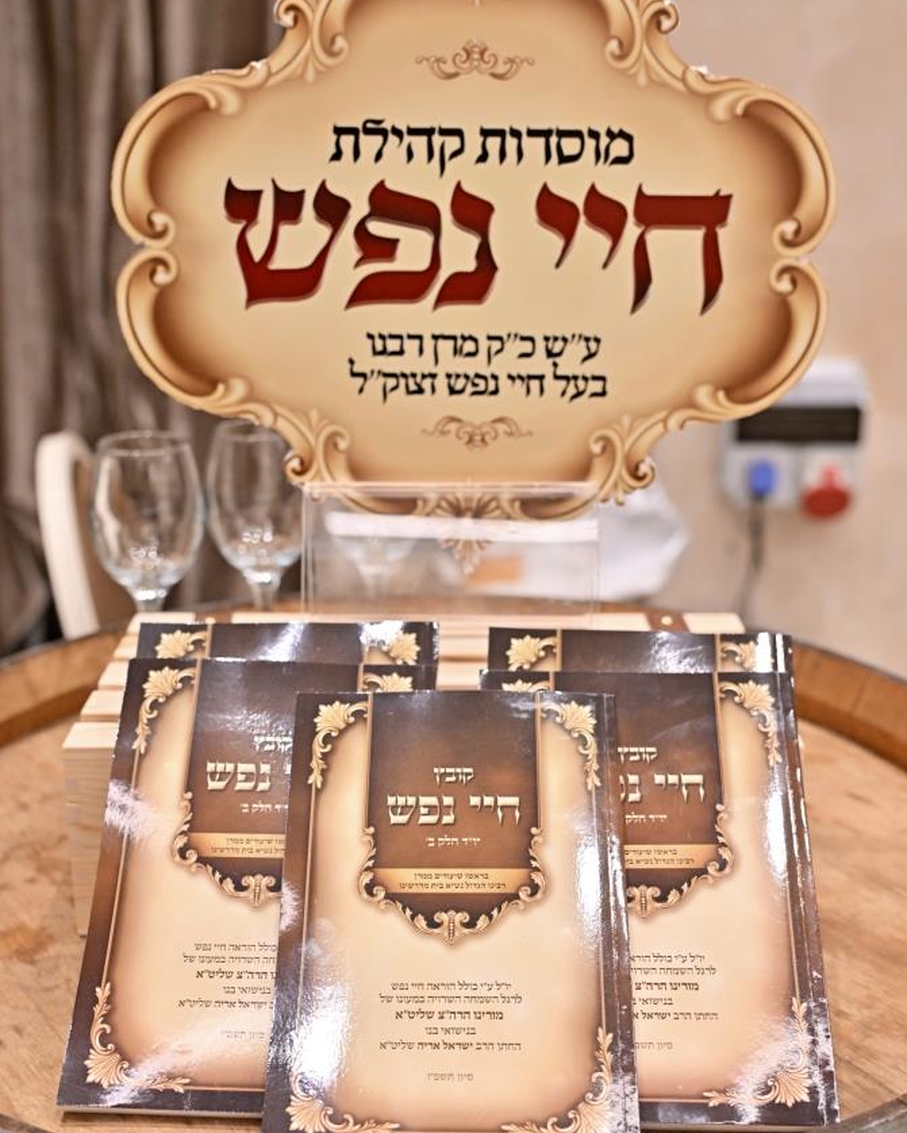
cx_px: 451
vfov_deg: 39.5
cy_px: 568
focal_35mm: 47
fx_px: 1576
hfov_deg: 32.1
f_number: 4
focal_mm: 41
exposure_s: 1/200
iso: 800
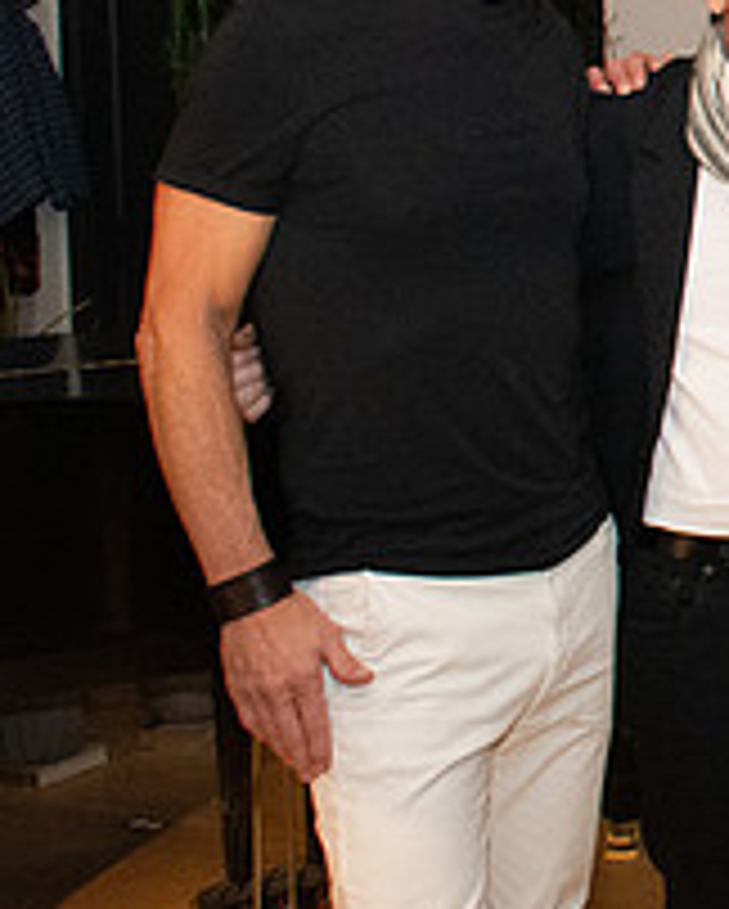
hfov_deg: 15.7
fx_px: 2397
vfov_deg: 21.2
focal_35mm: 89
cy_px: 187
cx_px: 1152
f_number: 11
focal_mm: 22
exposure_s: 1/125
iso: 5000
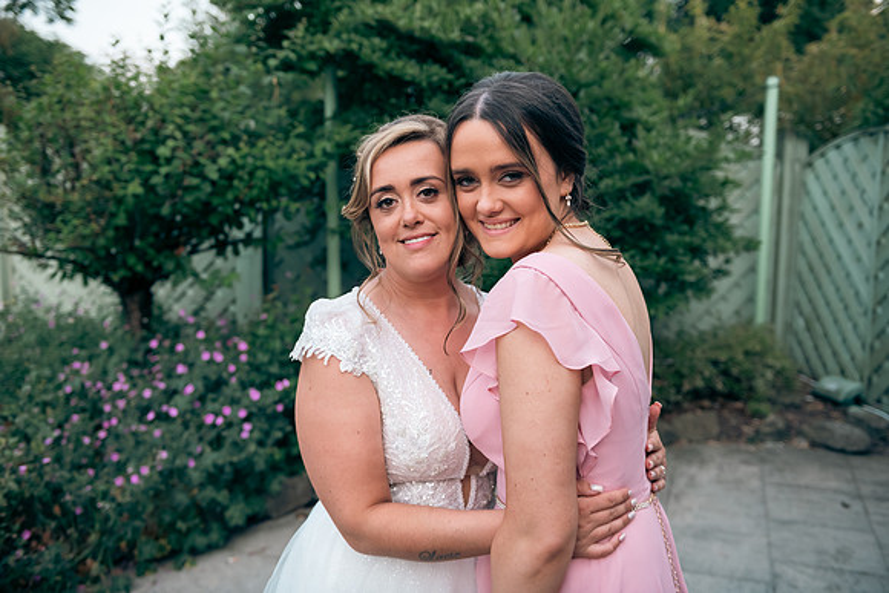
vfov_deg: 37.9
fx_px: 864
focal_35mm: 35
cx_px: 444
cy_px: 296
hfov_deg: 54.4
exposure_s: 1/160
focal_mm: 35
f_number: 3.5
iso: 320
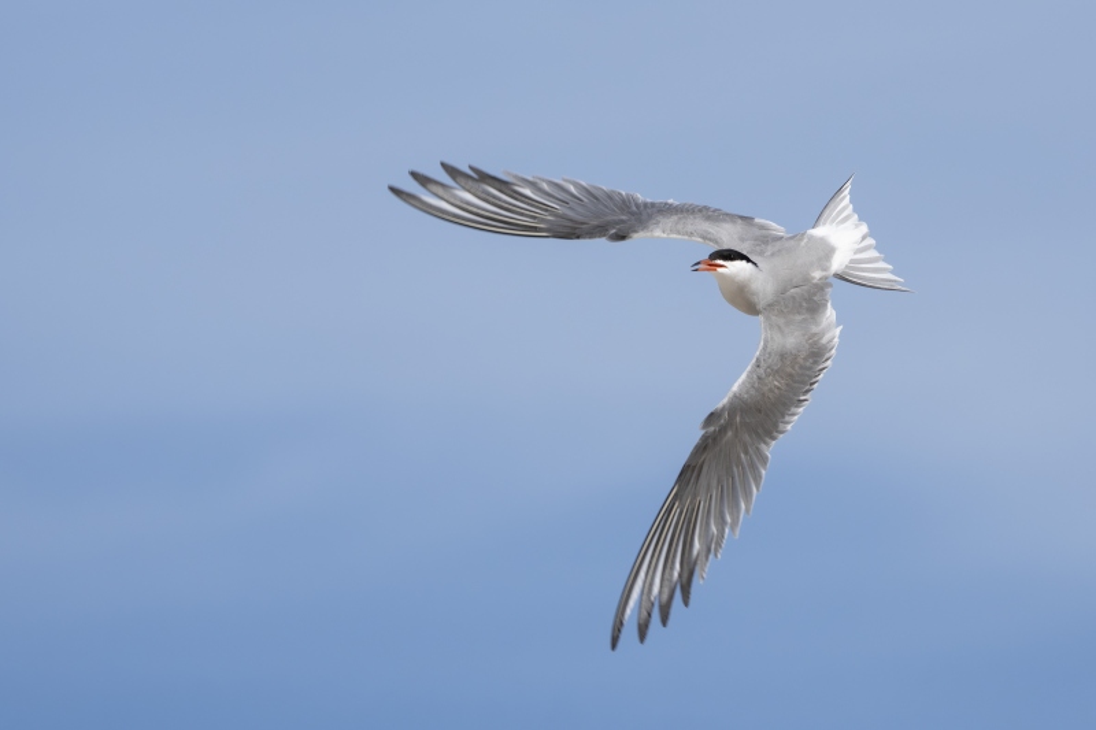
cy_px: 365
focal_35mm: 400
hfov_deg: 5.2
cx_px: 548
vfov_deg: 3.4
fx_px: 12174
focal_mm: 400
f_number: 8
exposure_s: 1/4000
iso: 1000
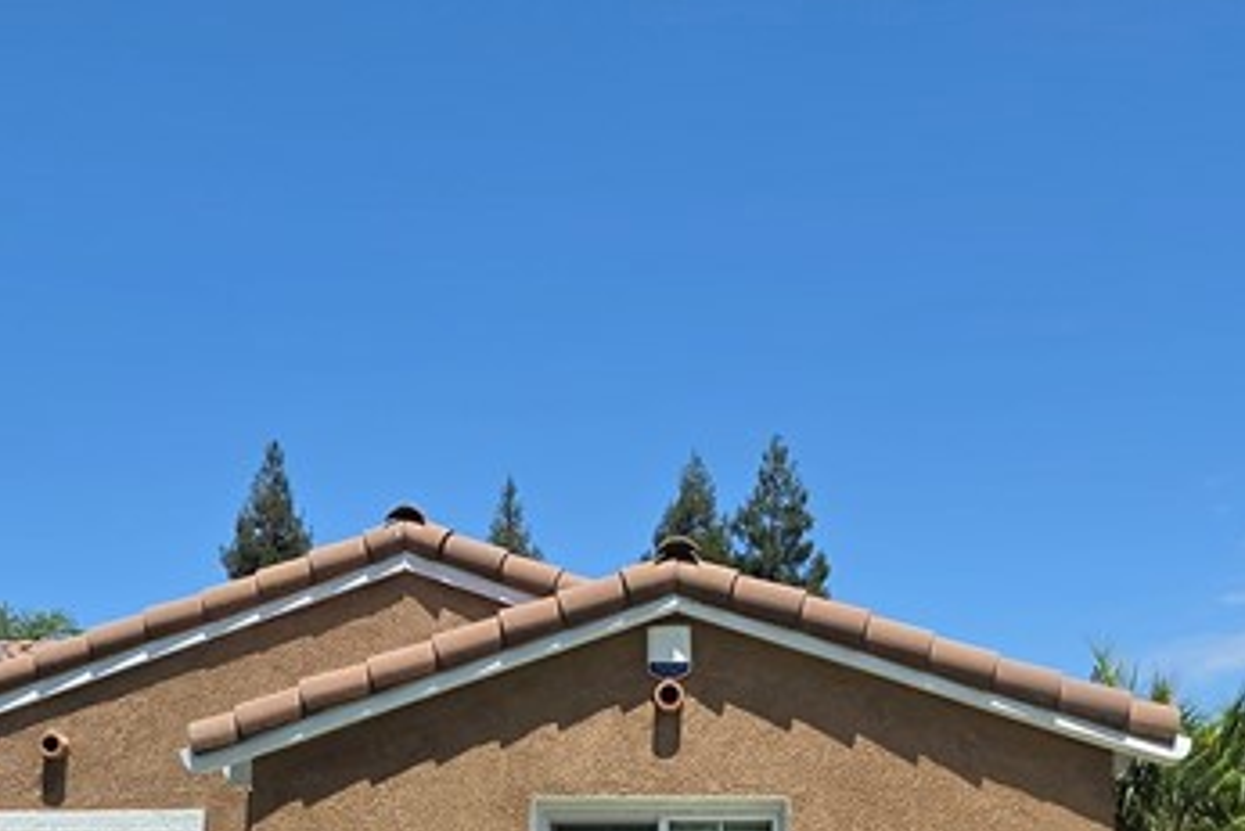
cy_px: 946
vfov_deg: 29.6
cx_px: 687
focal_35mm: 40
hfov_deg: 48.4
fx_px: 1384
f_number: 1.9
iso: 32
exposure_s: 1/1756
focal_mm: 2.2
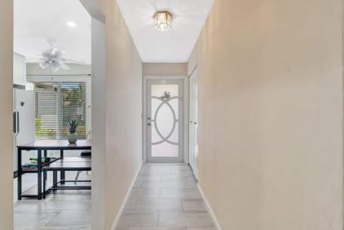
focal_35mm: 17
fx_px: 162
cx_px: 163
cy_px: 114
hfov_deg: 93.2
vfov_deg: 70.5
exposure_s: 1/60
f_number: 8
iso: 1100
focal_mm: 11
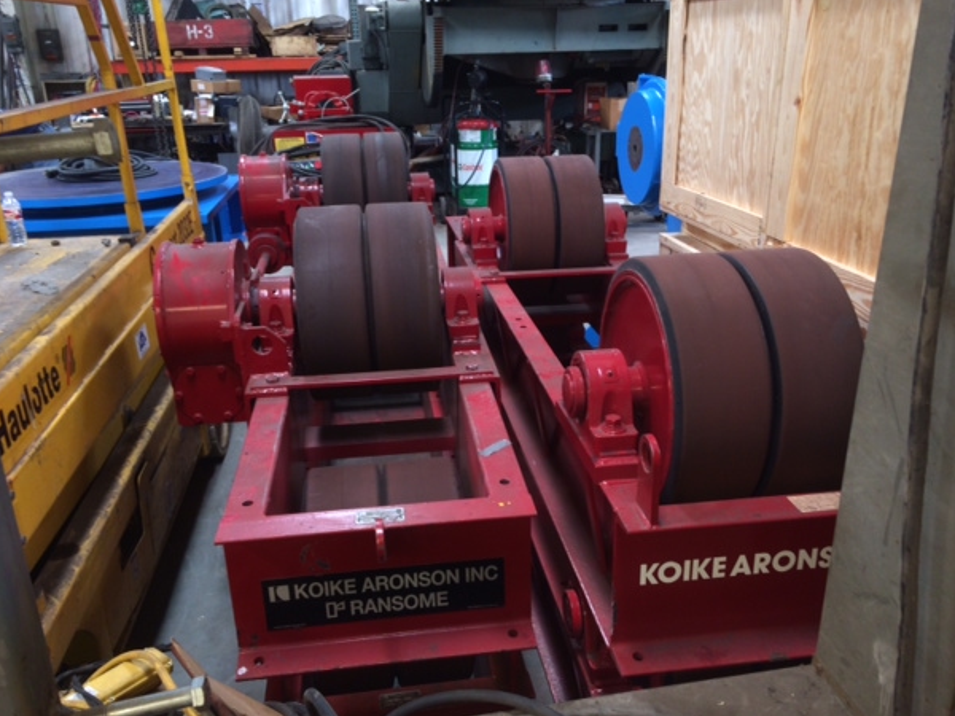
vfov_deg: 44.1
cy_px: 379
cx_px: 478
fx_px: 883
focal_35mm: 32
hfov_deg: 56.8
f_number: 2.2
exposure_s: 1/30
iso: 50
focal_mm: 4.12
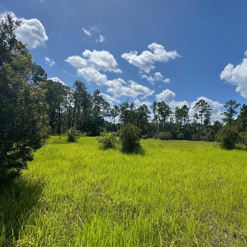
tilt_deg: +4.6
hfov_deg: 82.3
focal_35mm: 17
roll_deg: -2.5
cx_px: 155
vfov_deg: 84.0
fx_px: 137
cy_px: 126
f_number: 2.2
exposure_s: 1/2985
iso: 50
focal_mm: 2.22
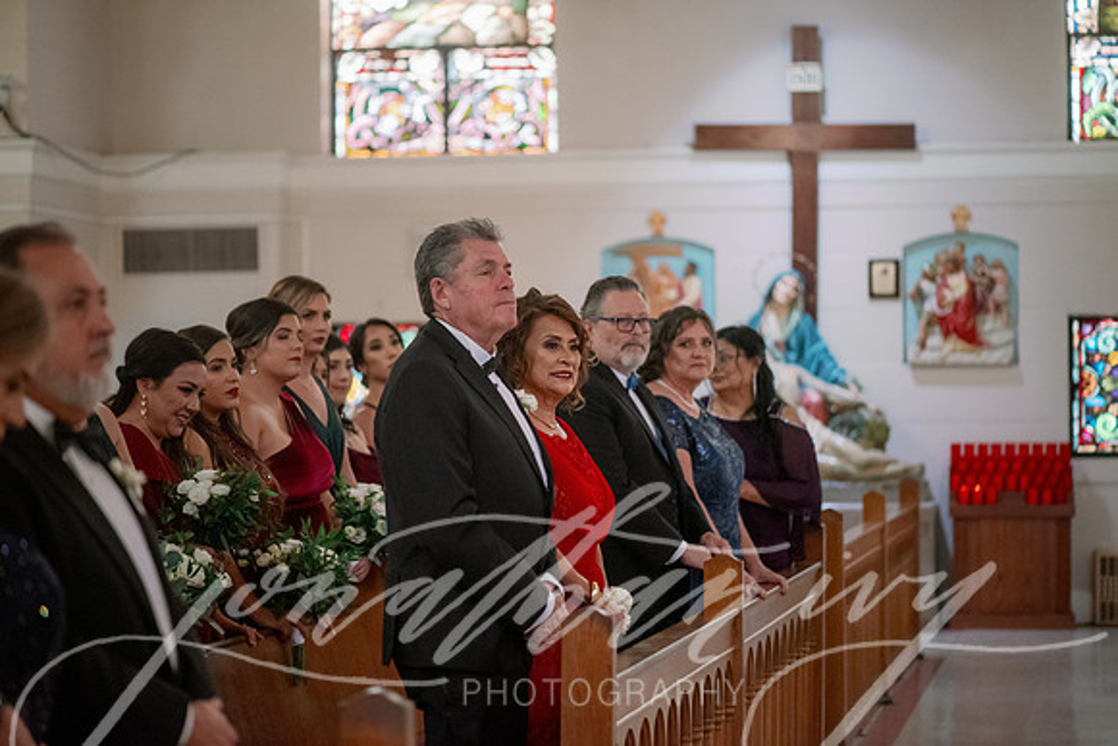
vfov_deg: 13.0
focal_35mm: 105
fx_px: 3261
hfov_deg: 19.5
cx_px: 559
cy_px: 373
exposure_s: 1/160
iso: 3200
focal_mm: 105
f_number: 2.8
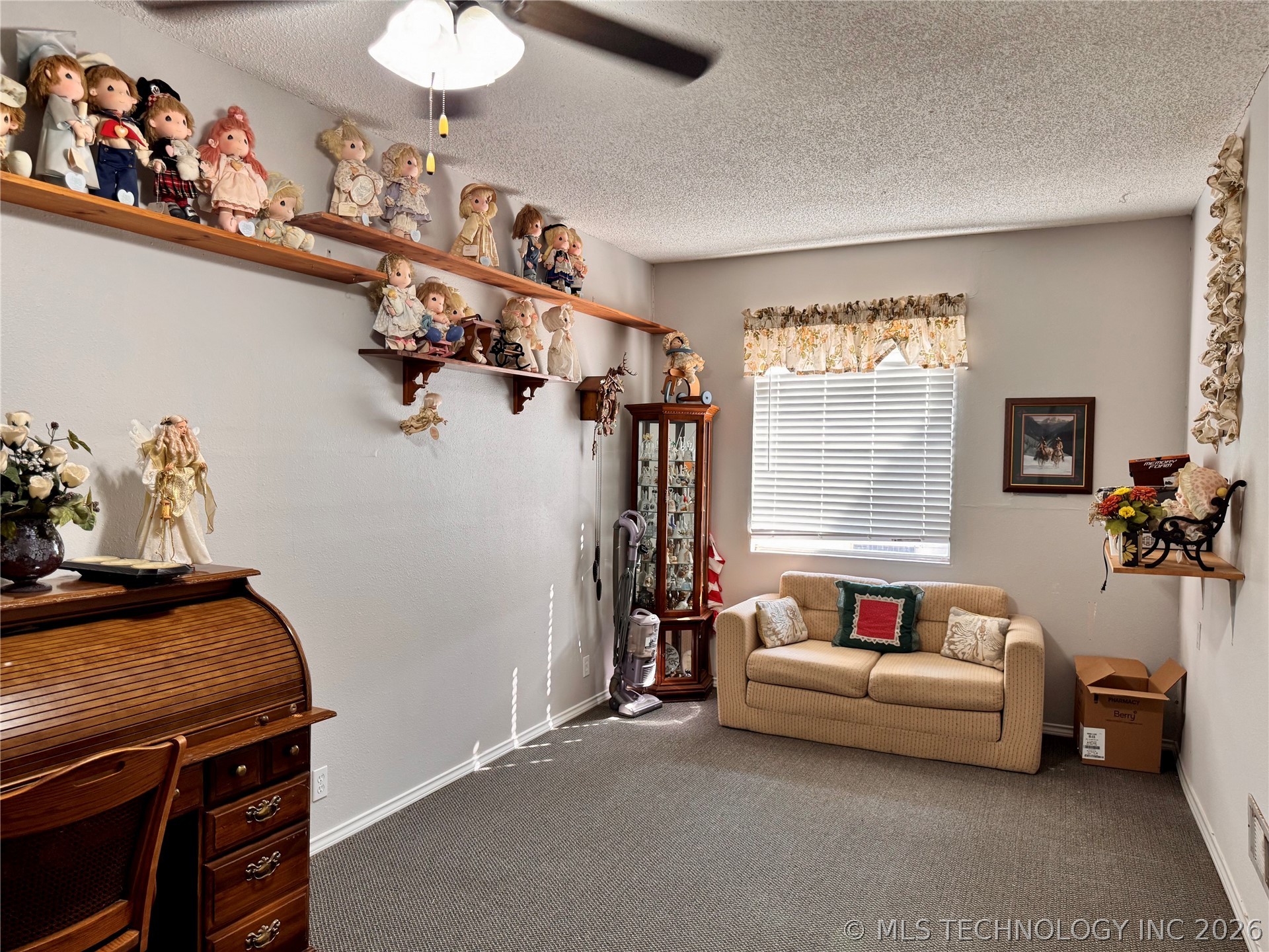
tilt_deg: -2.5
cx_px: 634
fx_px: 880
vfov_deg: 56.8
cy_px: 476
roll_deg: -1.2
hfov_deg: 71.6
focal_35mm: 24
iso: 125
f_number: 1.78
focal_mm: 6.76
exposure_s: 1/60
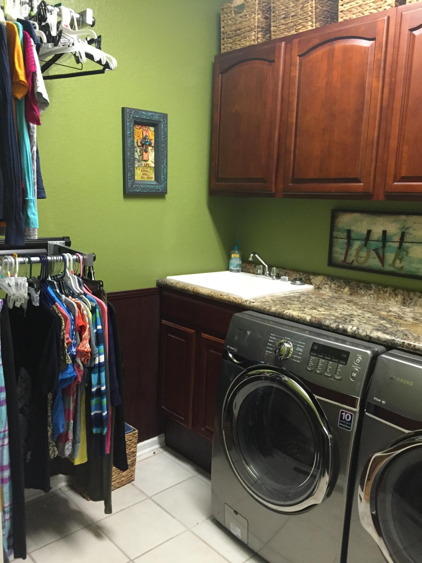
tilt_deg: -8.5
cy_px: 282
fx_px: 471
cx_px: 211
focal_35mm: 29
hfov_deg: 48.2
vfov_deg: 61.7
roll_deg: -2.2
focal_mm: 4.15
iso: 250
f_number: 2.2
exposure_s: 1/30
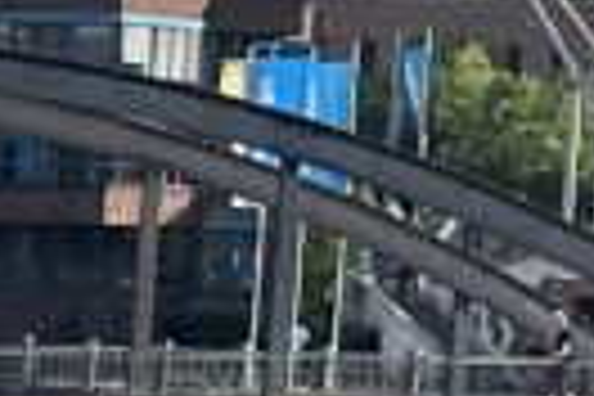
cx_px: 2002
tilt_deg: +8.0
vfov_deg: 3.5
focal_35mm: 386
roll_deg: -2.9
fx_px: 6369
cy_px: -585
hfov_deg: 5.0
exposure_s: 1/5882
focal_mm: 6.86
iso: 64
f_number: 1.78
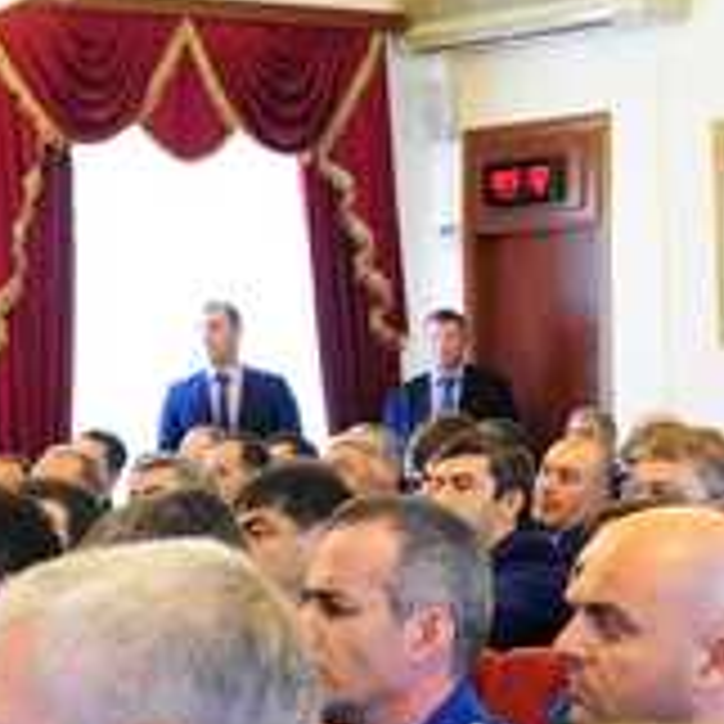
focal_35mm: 122
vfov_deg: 14.2
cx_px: 728
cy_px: 576
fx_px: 2887
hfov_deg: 14.1
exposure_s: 1/160
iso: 3200
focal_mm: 29
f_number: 3.2
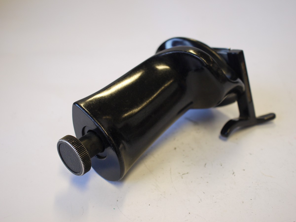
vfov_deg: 24.4
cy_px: 111
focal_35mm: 60
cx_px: 148
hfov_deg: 32.2
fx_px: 513
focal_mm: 30
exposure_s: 1/125
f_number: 3.5
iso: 400
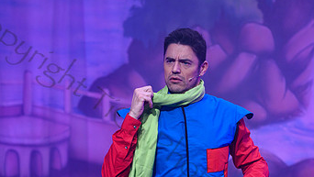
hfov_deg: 10.1
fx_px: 1775
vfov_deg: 5.7
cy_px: 135
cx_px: 148
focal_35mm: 213
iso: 1000
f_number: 2.8
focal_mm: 120
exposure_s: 1/200
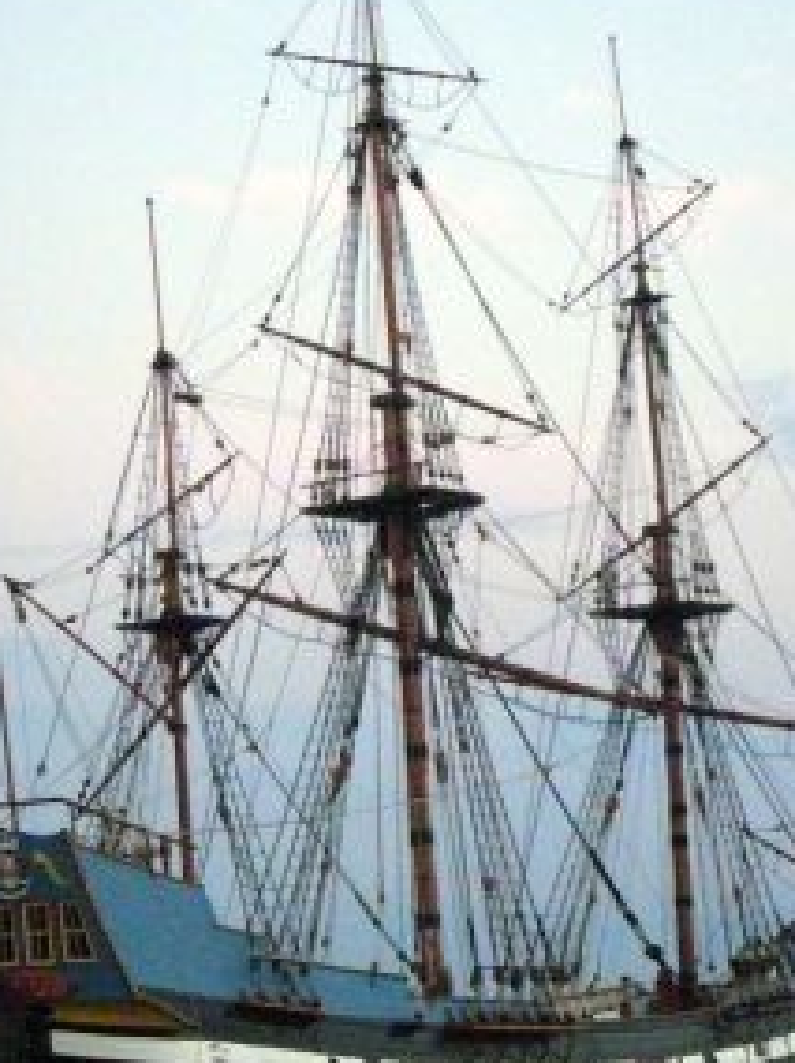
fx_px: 3038
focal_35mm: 99
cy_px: 565
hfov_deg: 14.9
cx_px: 444
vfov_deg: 19.9
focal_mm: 11
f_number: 3.7
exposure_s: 1/160
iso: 1600
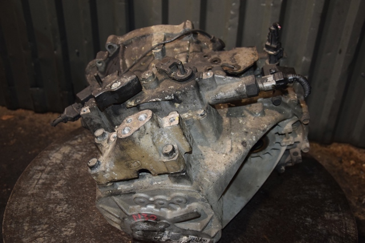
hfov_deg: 53.2
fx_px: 365
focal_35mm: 36
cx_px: 182
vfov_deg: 36.8
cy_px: 122
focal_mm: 24
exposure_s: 1/60
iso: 800
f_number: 5
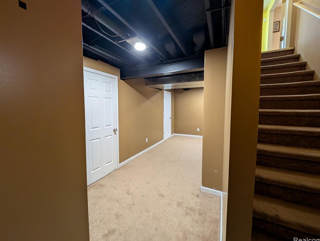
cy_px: 115
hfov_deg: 106.1
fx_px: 120
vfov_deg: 90.0
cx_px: 155
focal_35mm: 13
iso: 158
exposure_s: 1/24
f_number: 1.95
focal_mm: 2.23
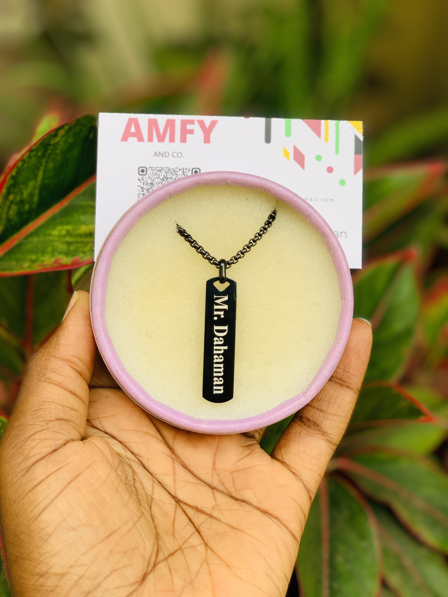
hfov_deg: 28.0
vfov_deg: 36.8
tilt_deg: -20.5
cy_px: 298
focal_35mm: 52
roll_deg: -2.5
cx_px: 224
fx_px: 897
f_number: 2.4
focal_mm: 6
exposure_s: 1/122
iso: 25
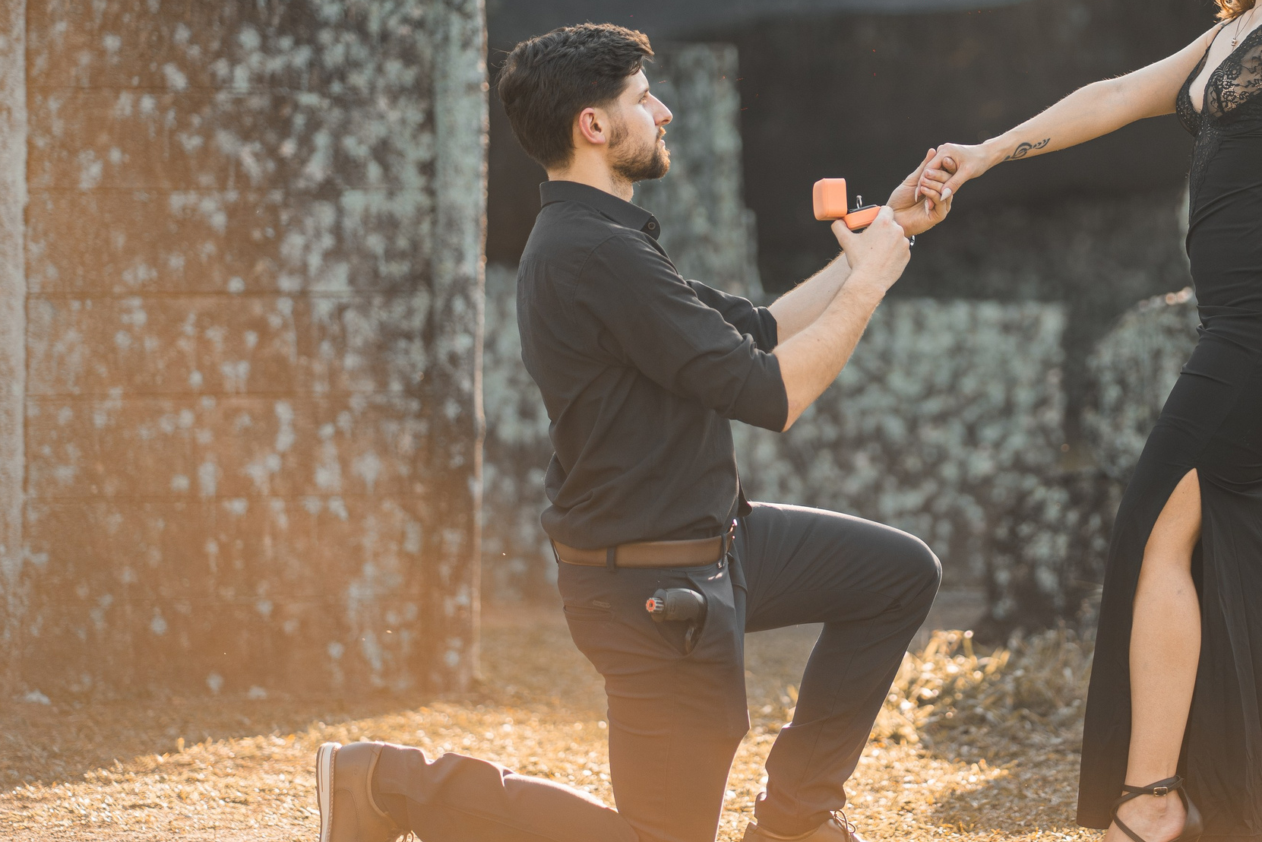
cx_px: 906
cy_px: 324
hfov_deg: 15.6
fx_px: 4593
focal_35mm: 131
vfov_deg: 10.5
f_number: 1.8
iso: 100
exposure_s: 1/500
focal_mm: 85
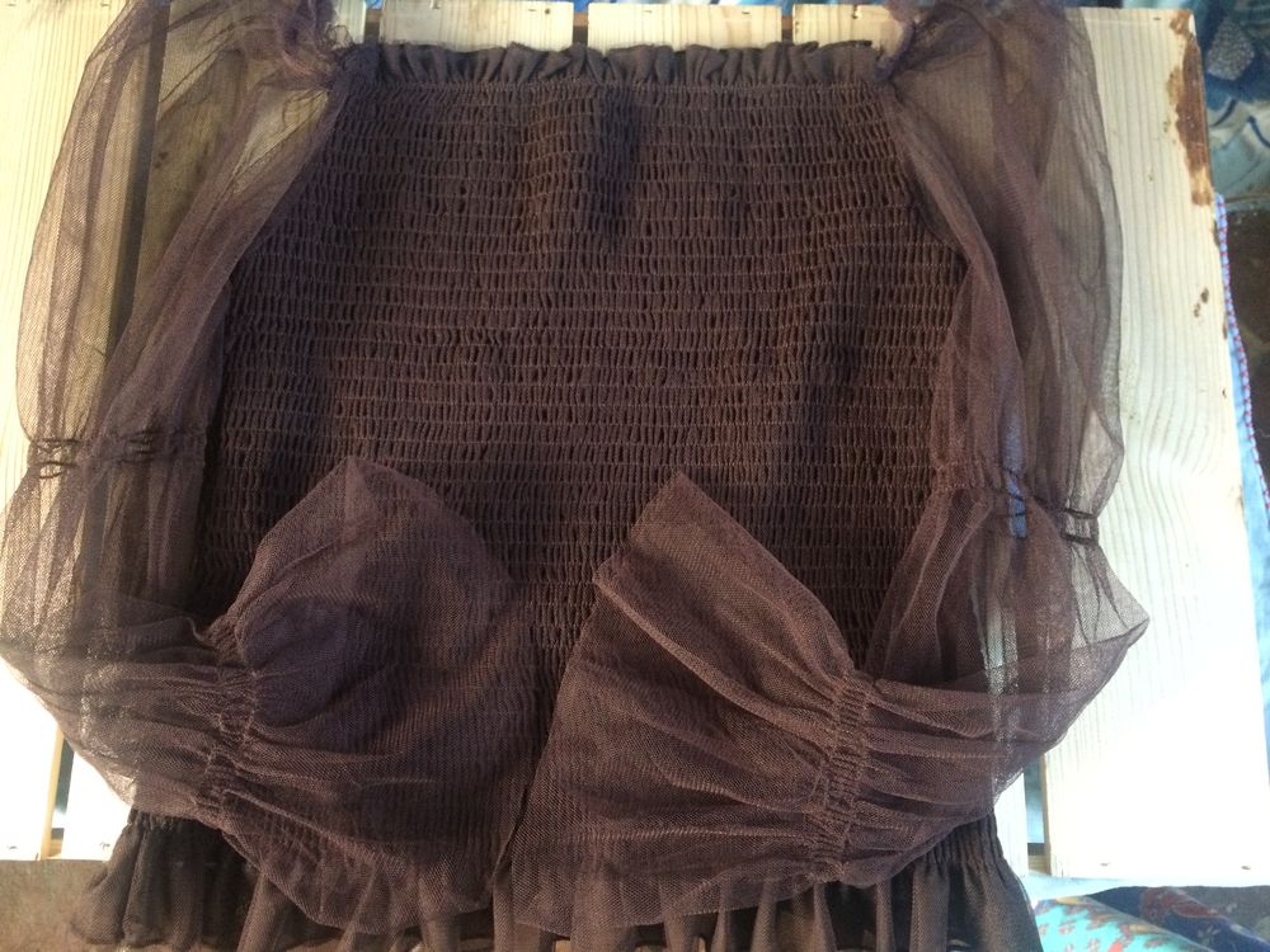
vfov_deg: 48.2
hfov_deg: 61.7
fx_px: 1064
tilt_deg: -78.5
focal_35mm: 29
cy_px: 476
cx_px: 635
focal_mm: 4.15
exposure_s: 1/17
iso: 320
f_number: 2.2
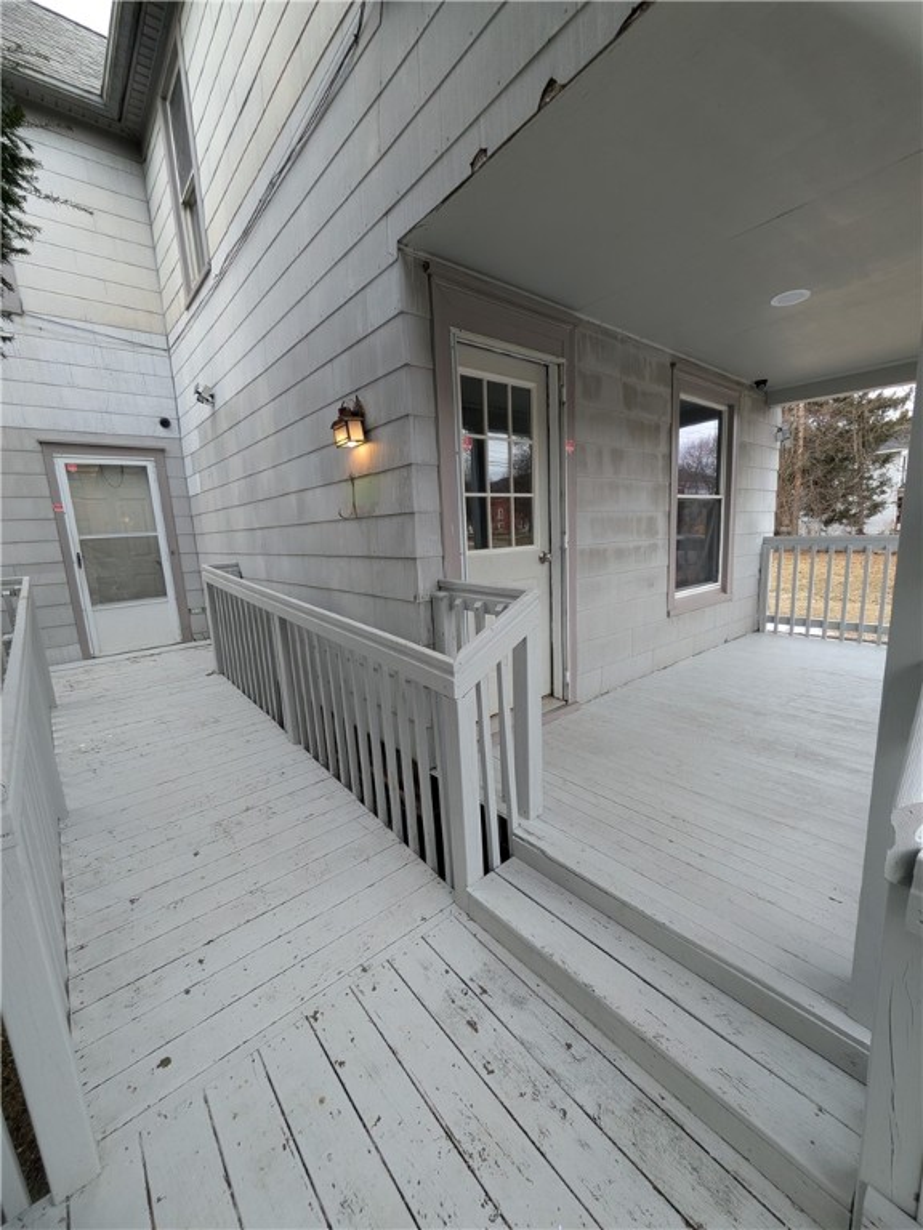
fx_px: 498
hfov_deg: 85.7
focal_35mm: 14
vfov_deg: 102.1
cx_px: 462
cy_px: 615
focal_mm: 1.83
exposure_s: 1/191
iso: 44
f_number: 2.2
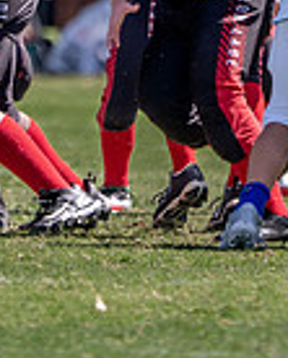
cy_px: -70
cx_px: 183
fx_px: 18998
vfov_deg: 1.1
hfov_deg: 0.9
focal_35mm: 1789
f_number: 5.6
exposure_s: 1/1250
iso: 320
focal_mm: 400
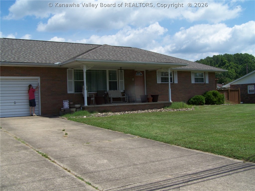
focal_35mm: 38
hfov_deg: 49.0
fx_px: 280
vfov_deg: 37.7
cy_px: 96
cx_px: 128
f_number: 4
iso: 80
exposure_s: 1/1000
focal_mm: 6.3
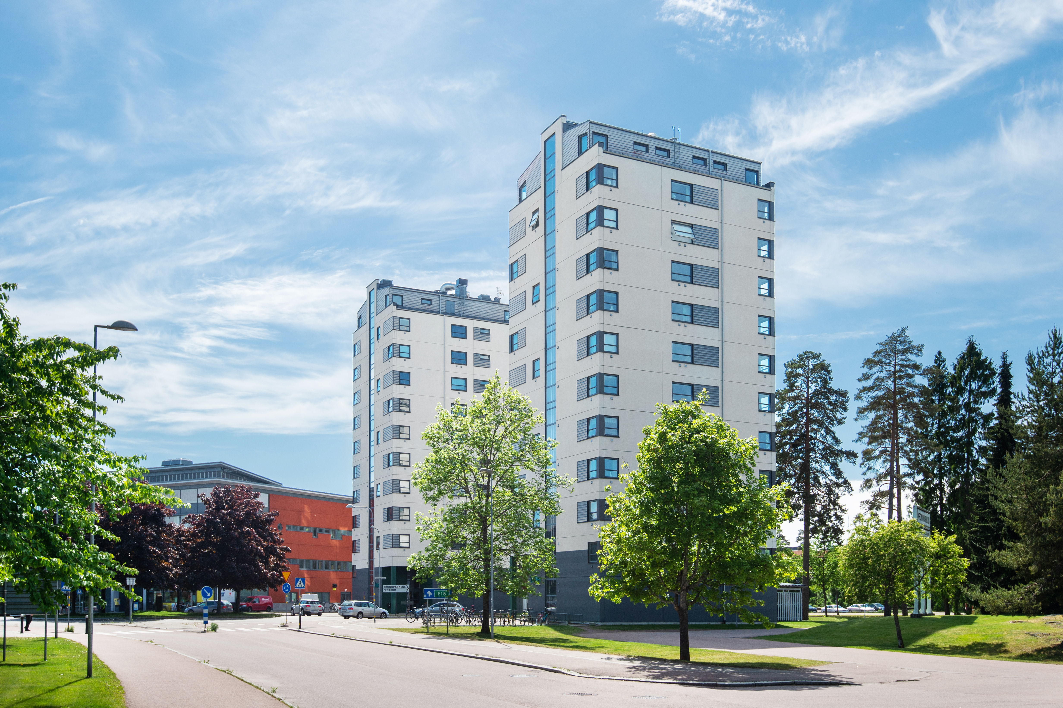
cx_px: 532
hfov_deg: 58.7
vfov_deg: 41.1
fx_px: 944
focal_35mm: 32
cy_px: 354
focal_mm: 32
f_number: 7.1
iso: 200
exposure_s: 1/1000
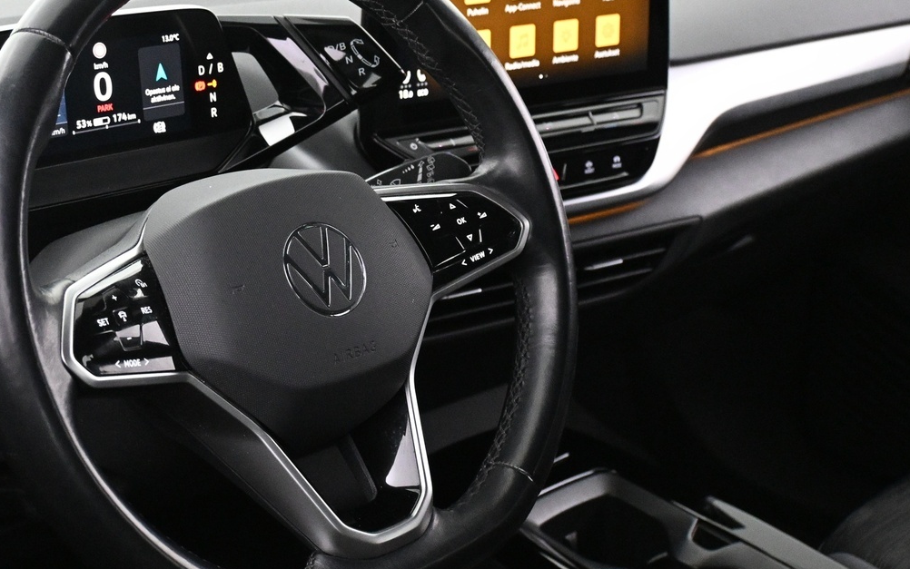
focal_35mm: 57
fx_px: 1410
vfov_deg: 22.8
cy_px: 229
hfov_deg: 35.3
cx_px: 276
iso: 4000
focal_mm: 23
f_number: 4.2
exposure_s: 1/30
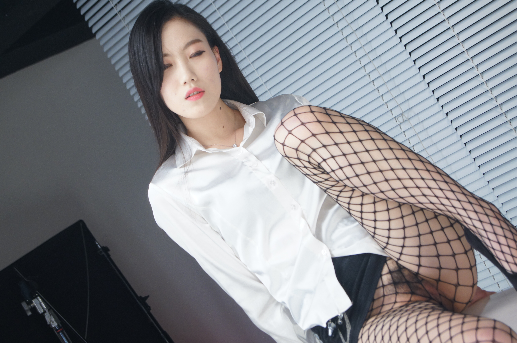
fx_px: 1184
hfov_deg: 24.6
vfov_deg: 16.5
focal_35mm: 82
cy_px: 172
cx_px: 258
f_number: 5.6
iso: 800
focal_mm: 55
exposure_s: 1/160
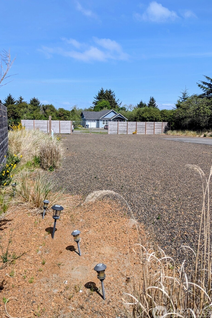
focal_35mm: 26
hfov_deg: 49.5
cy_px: 158
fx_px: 230
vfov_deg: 69.4
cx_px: 97
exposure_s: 1/1770
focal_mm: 6.81
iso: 45
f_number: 1.85
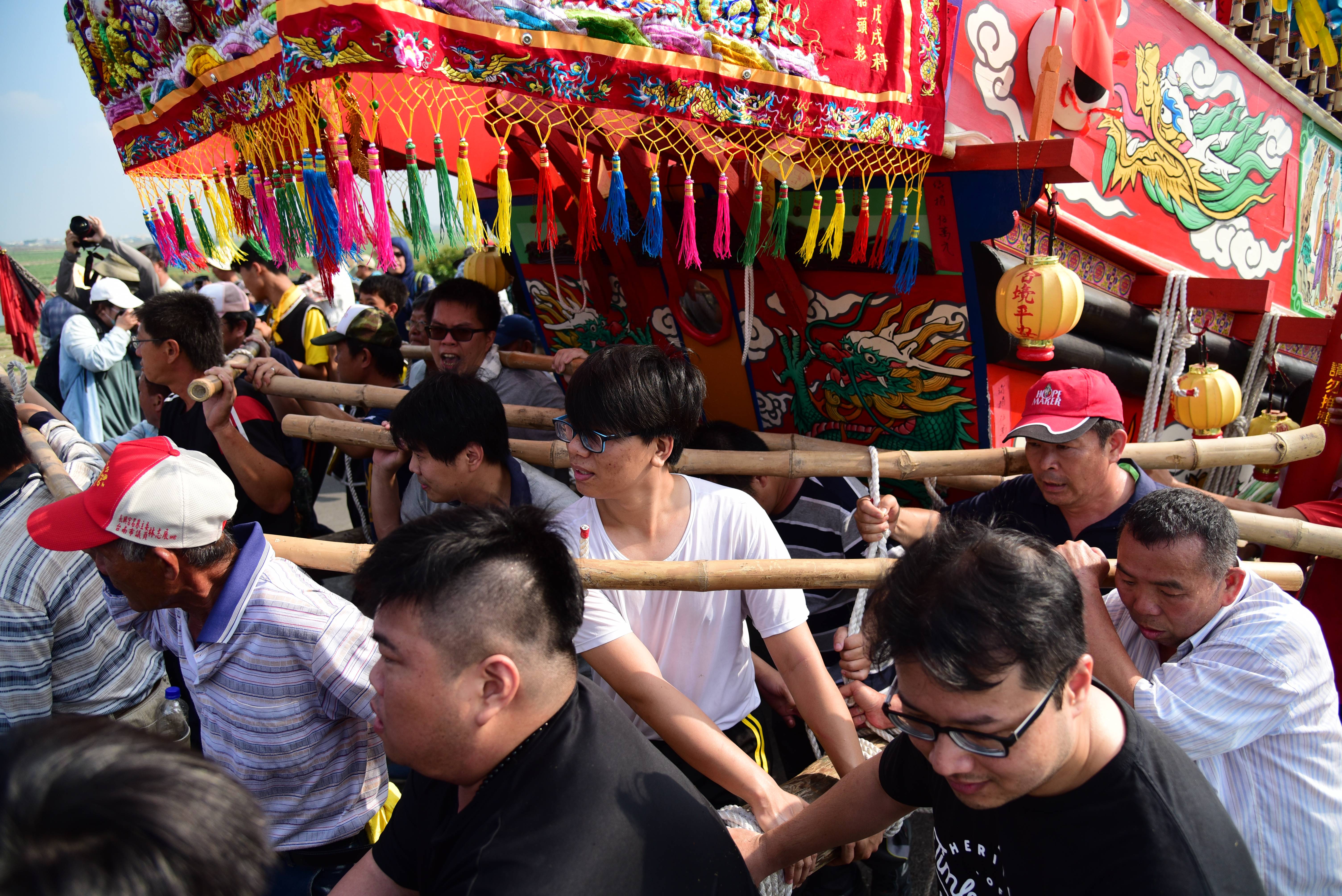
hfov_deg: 73.7
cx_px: 671
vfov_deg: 53.2
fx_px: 895
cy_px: 448
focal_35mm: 24
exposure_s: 1/2500
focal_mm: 24
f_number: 4
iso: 400
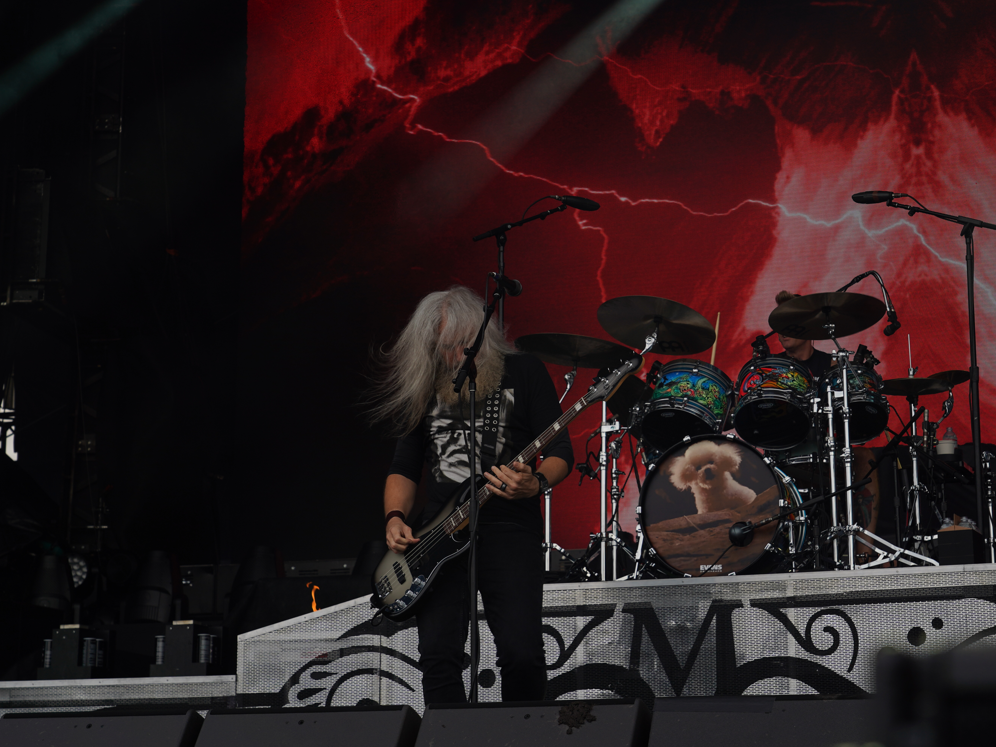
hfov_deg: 27.4
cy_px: 373
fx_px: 2043
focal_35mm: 71
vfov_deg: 20.7
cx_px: 557
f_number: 8
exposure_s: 1/250
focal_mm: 65
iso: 100
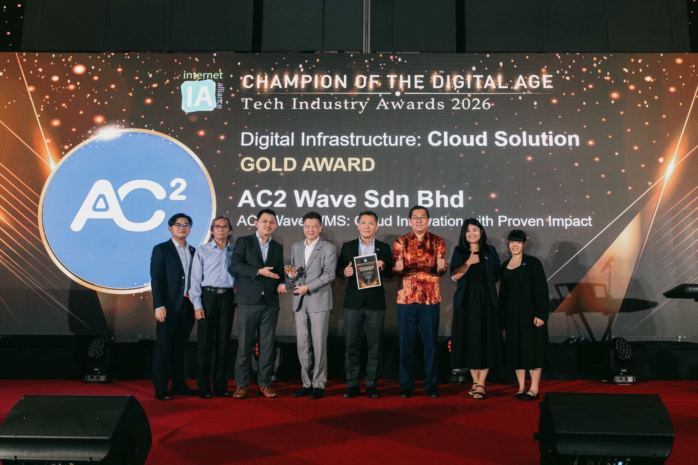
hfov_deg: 64.1
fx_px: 556
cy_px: 219
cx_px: 382
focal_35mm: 29
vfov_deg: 45.3
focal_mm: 24
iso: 1600
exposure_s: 1/160
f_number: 4
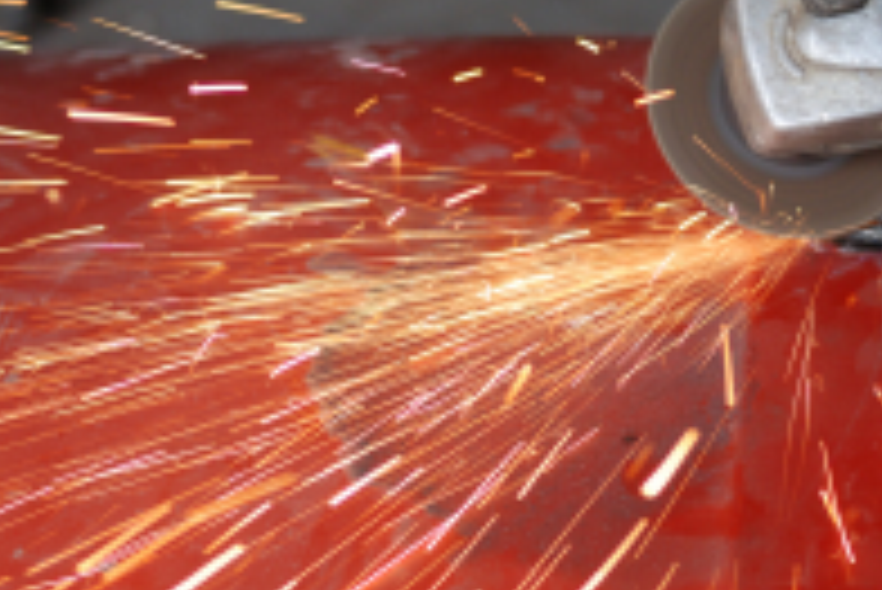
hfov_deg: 12.7
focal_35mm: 162
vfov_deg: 8.5
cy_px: 385
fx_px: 3972
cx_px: 315
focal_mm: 50
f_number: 2.8
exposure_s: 1/80
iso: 200
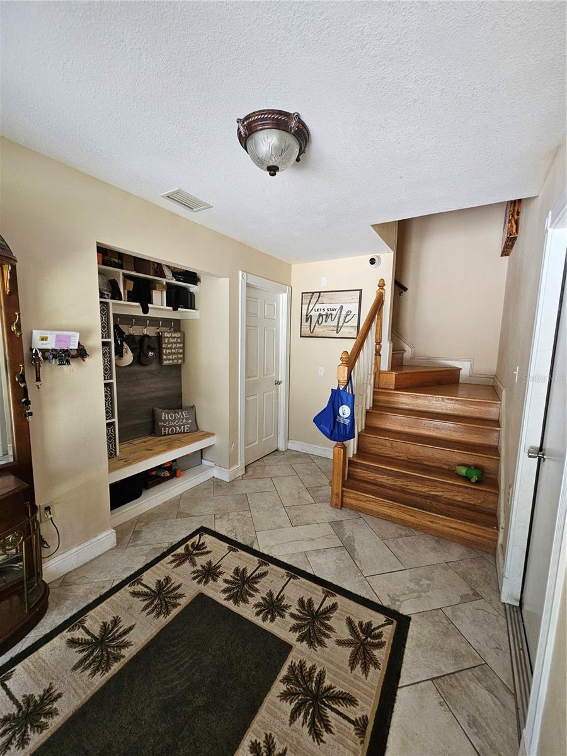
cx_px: 284
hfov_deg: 89.9
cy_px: 378
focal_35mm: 13
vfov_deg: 106.2
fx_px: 284
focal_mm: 2.2
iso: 320
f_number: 2.2
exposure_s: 1/77.4
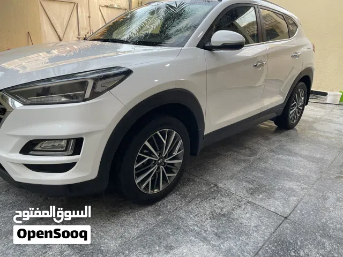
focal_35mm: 25
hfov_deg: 69.4
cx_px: 172
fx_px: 248
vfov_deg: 54.9
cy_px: 128
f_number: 1.6
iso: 100
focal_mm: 5.1
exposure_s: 1/51
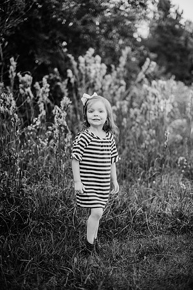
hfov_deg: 27.0
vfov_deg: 39.6
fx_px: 402
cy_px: 145
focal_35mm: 50
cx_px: 96
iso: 200
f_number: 2
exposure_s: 1/1000
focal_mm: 50
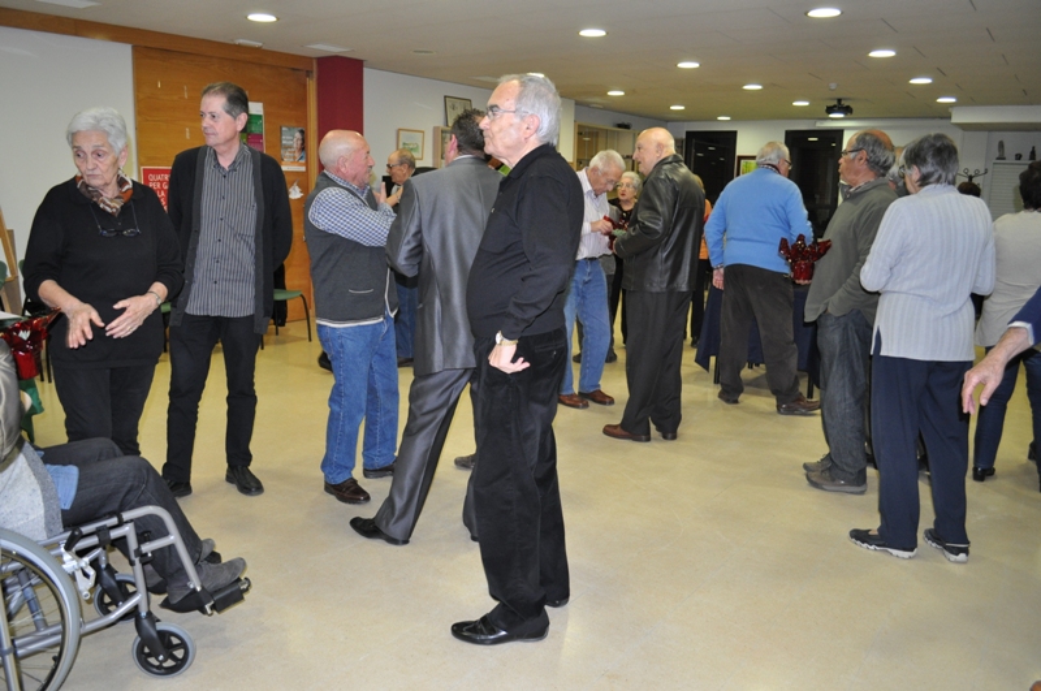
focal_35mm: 27
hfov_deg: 67.5
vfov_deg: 47.8
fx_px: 780
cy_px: 346
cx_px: 520
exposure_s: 1/60
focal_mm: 18
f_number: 3.5
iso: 800
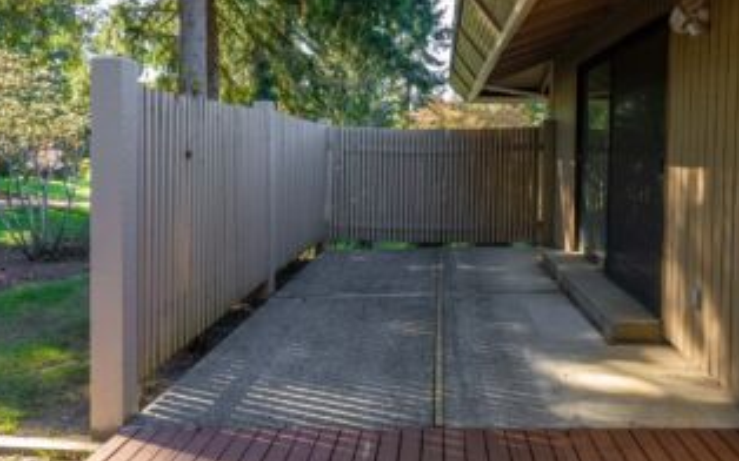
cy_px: 161
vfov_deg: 46.9
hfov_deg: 69.8
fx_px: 523
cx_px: 438
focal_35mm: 26
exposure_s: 1/30
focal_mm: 20
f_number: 7.1
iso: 400
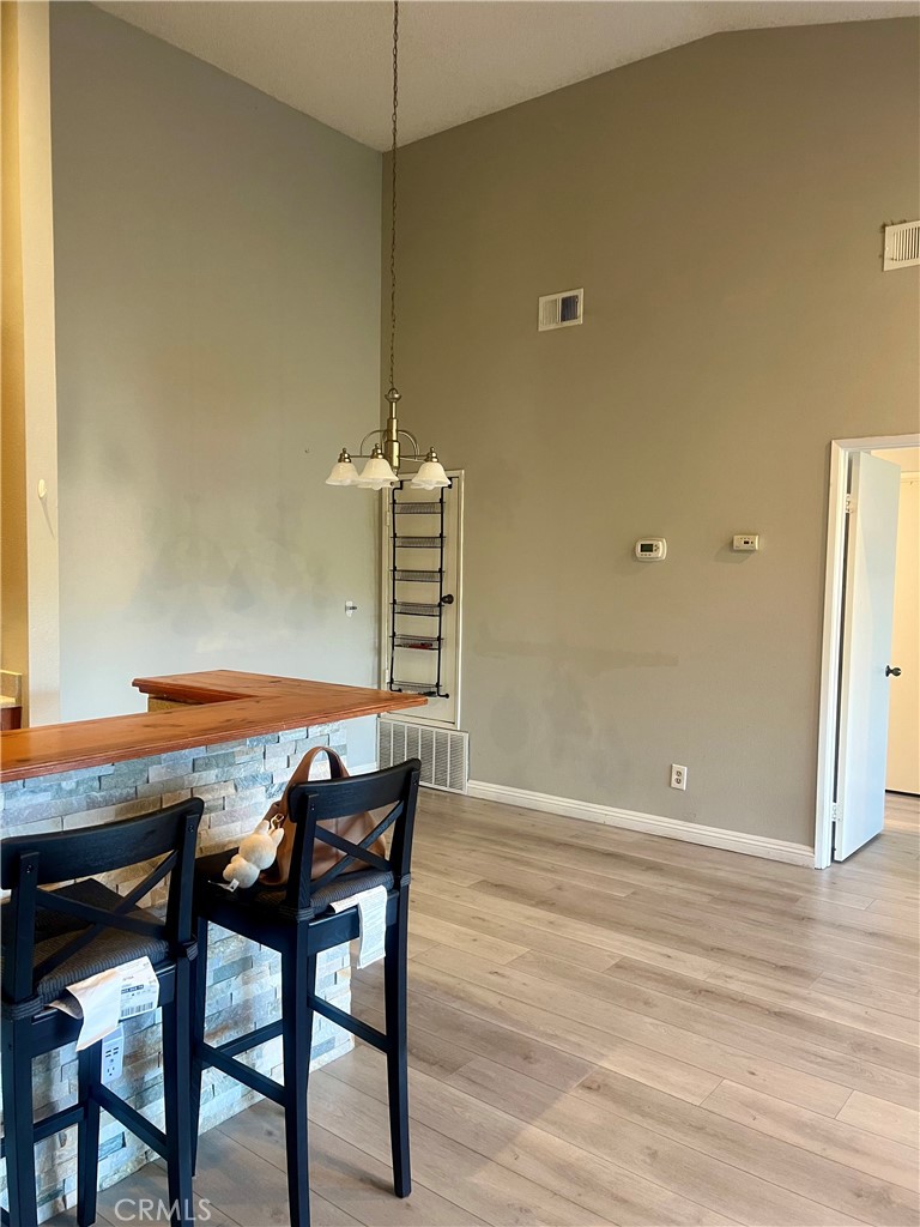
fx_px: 921
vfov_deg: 67.3
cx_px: 460
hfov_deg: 53.1
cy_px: 614
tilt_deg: -4.1
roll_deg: -1.6
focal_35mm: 26
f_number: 1.5
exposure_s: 1/60
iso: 160
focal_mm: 5.7
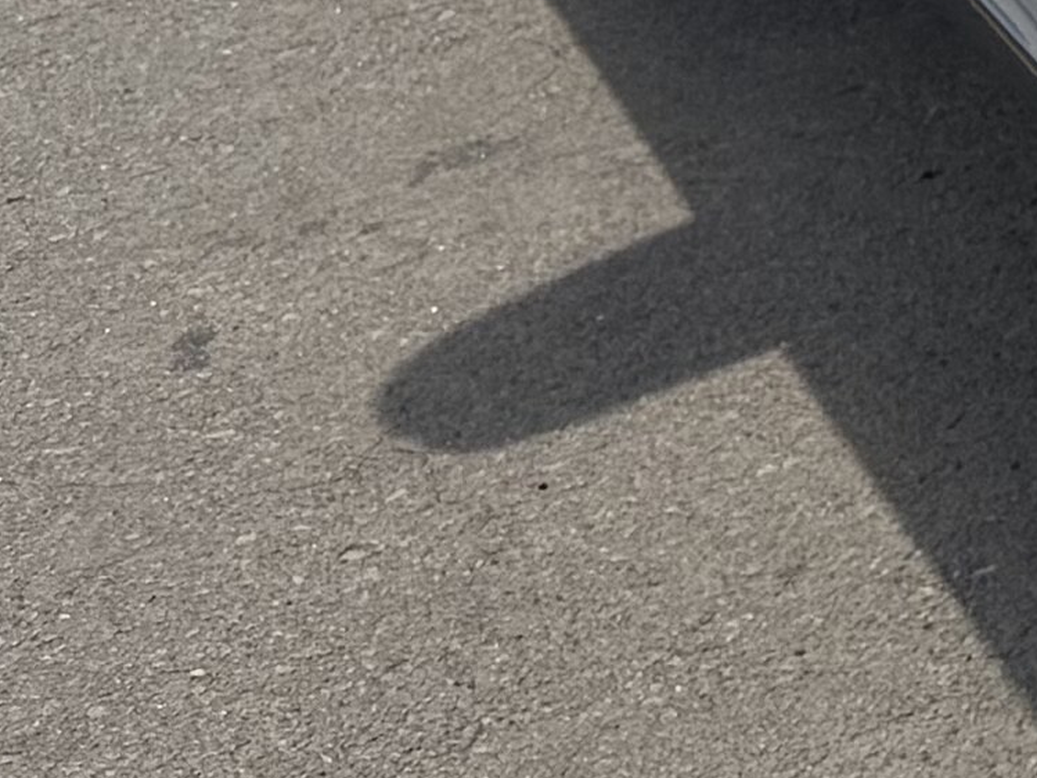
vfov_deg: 7.6
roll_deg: +3.1
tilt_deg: -13.5
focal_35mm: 183
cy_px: -1022
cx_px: 3435
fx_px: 5483
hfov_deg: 8.4
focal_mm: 6.76
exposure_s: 1/10417
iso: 80
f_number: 1.78
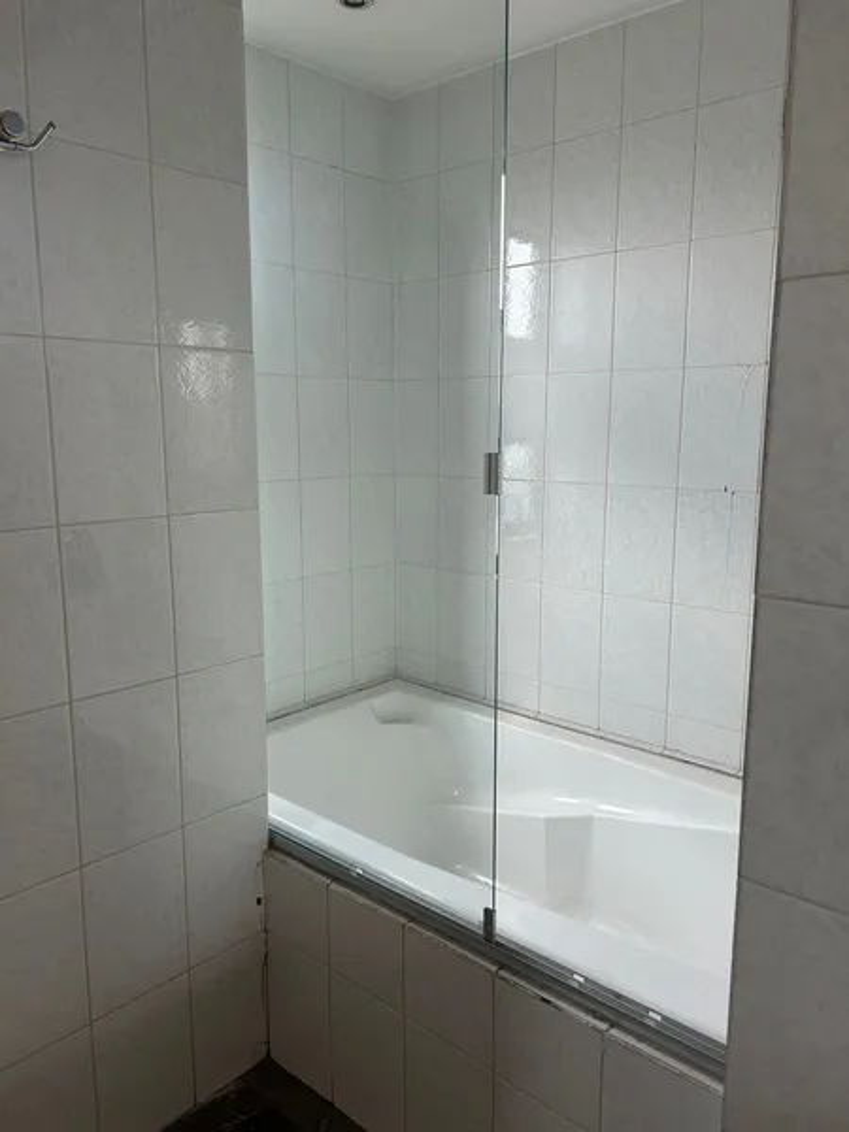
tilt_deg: -9.7
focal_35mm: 26
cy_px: 566
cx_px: 424
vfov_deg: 67.3
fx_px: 850
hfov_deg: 53.1
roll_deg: -0.6
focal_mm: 5.7
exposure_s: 1/121
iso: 40
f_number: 1.5
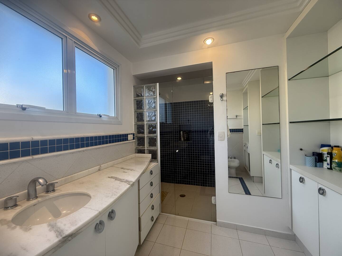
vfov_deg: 85.7
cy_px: 128
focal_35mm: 14
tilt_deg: +1.0
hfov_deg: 102.1
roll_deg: +1.4
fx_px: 138
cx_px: 171
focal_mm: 2.22
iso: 100
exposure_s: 1/120
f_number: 2.2
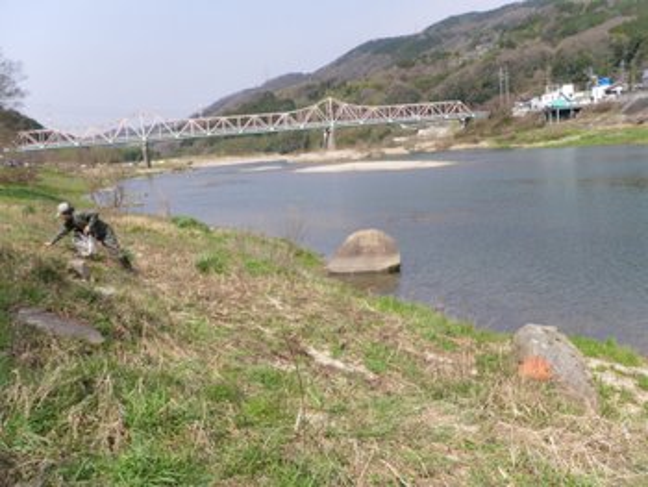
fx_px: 656
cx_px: 324
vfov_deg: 40.7
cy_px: 244
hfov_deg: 52.6
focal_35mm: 35
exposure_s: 1/160
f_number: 6.3
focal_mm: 6.2
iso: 64
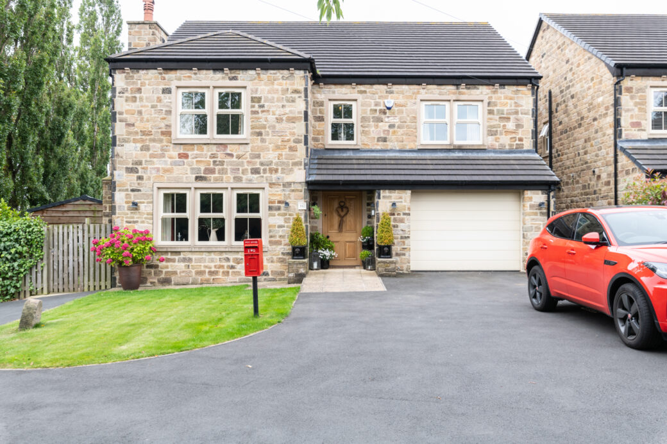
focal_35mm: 30
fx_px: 556
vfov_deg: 43.6
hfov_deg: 61.9
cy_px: 222
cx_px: 334
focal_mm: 30
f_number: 8
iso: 200
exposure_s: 1/80
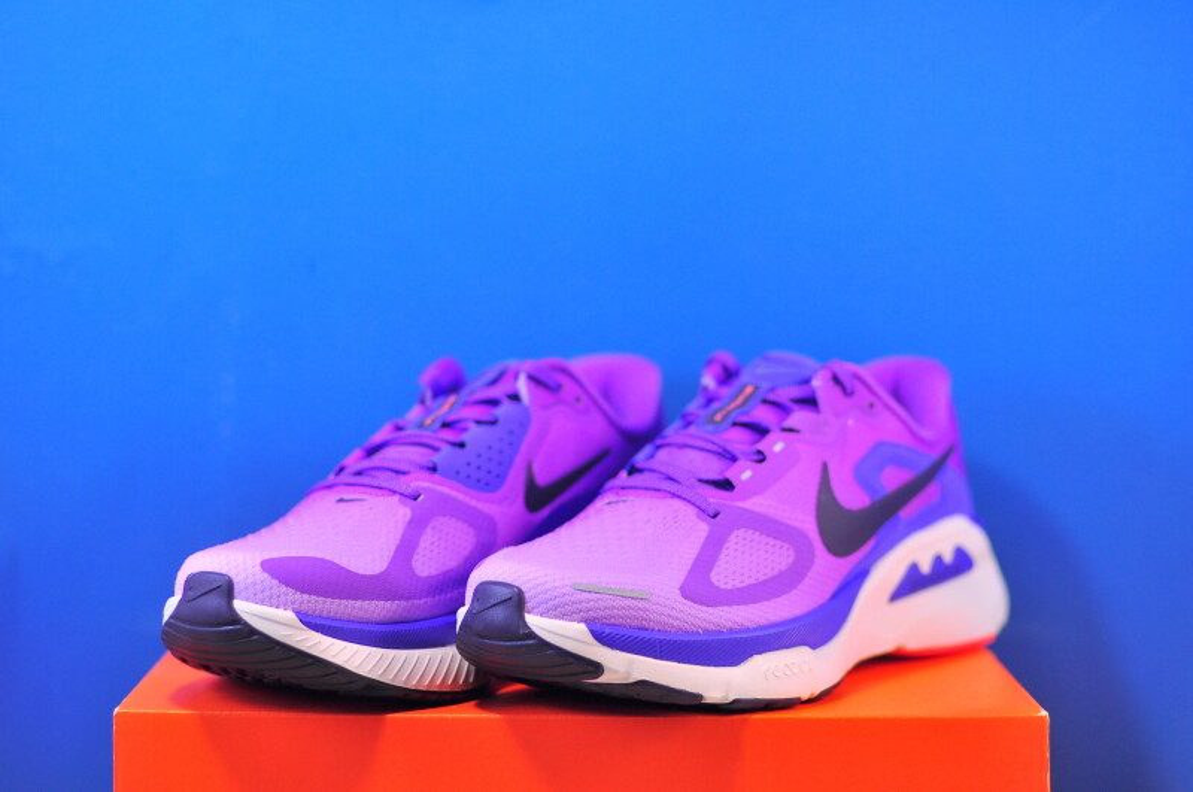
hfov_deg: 27.0
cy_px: 396
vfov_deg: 18.1
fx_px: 2482
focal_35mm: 75
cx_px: 596
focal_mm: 50
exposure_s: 1/320
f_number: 2
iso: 250
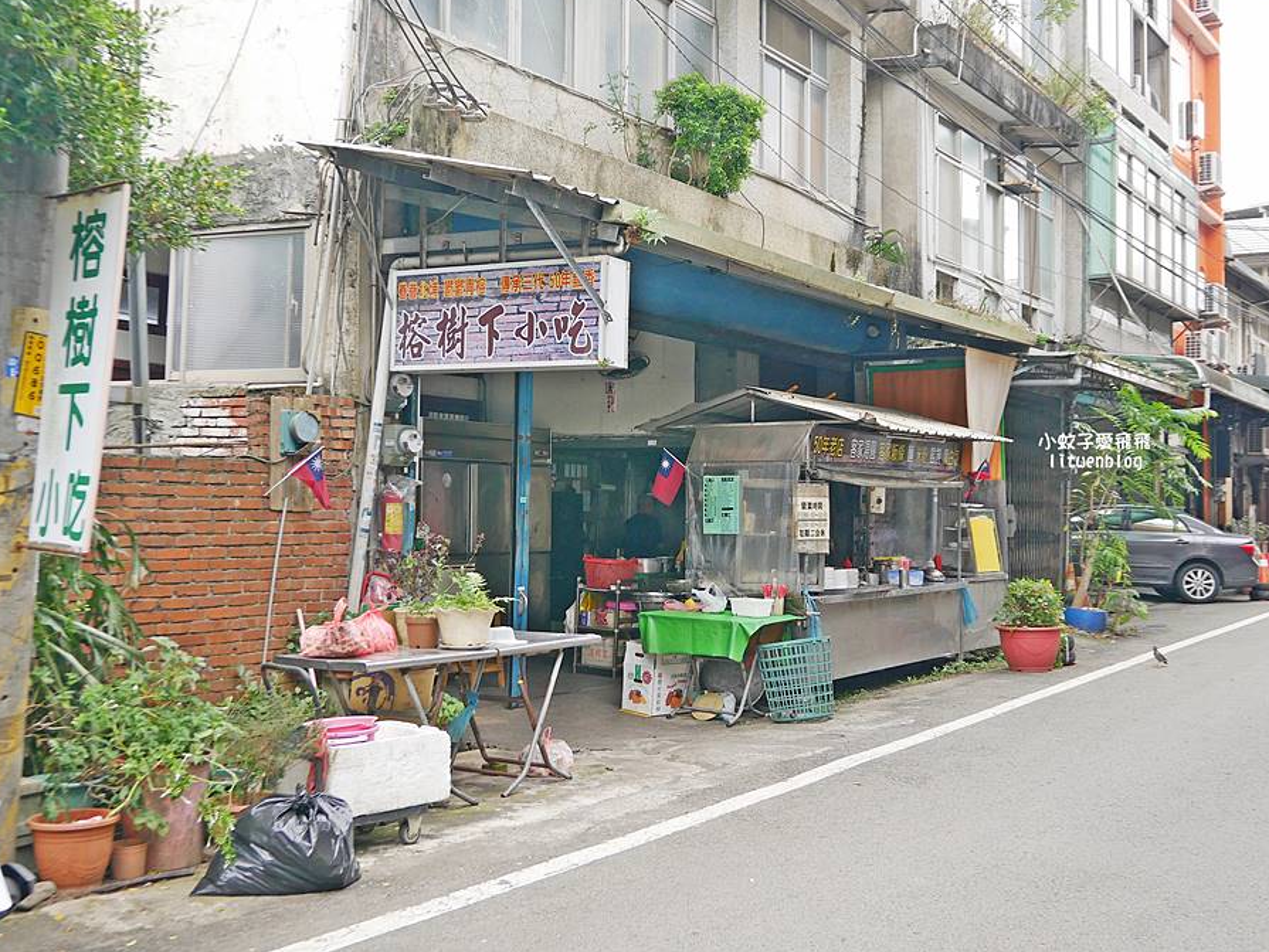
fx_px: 1394
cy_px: 446
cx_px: 607
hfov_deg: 48.9
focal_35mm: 38
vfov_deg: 37.7
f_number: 4.2
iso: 200
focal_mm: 17
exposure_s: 1/100
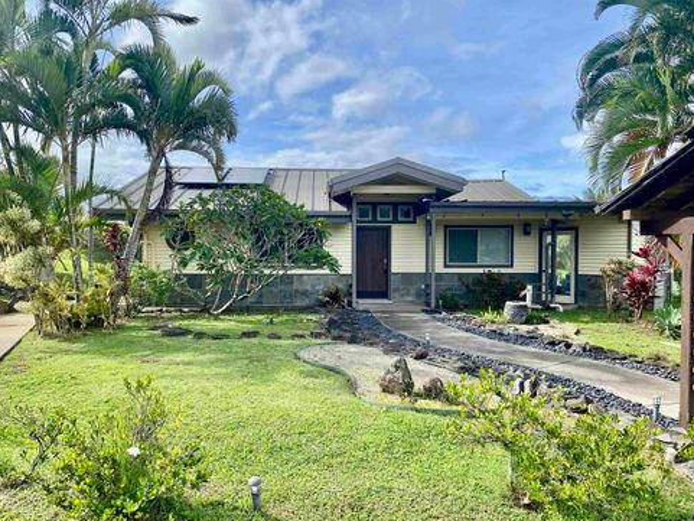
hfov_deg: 65.3
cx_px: 335
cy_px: 269
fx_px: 541
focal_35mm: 27
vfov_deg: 51.4
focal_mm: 4.25
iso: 32
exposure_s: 1/2625
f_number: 1.8
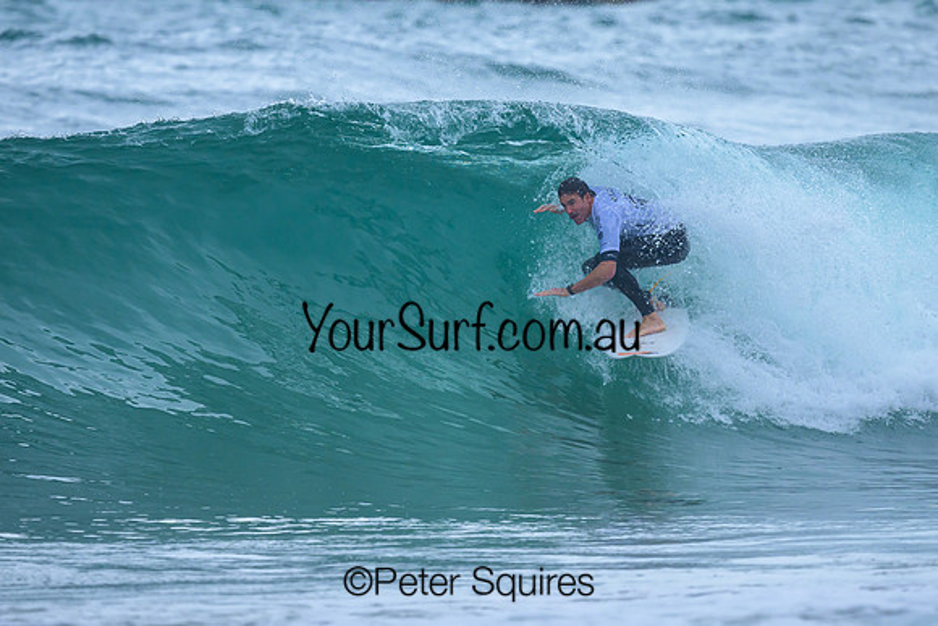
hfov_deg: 1.9
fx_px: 28662
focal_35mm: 1100
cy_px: 250
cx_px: 549
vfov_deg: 1.3
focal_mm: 800
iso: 720
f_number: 6.3
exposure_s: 1/2000
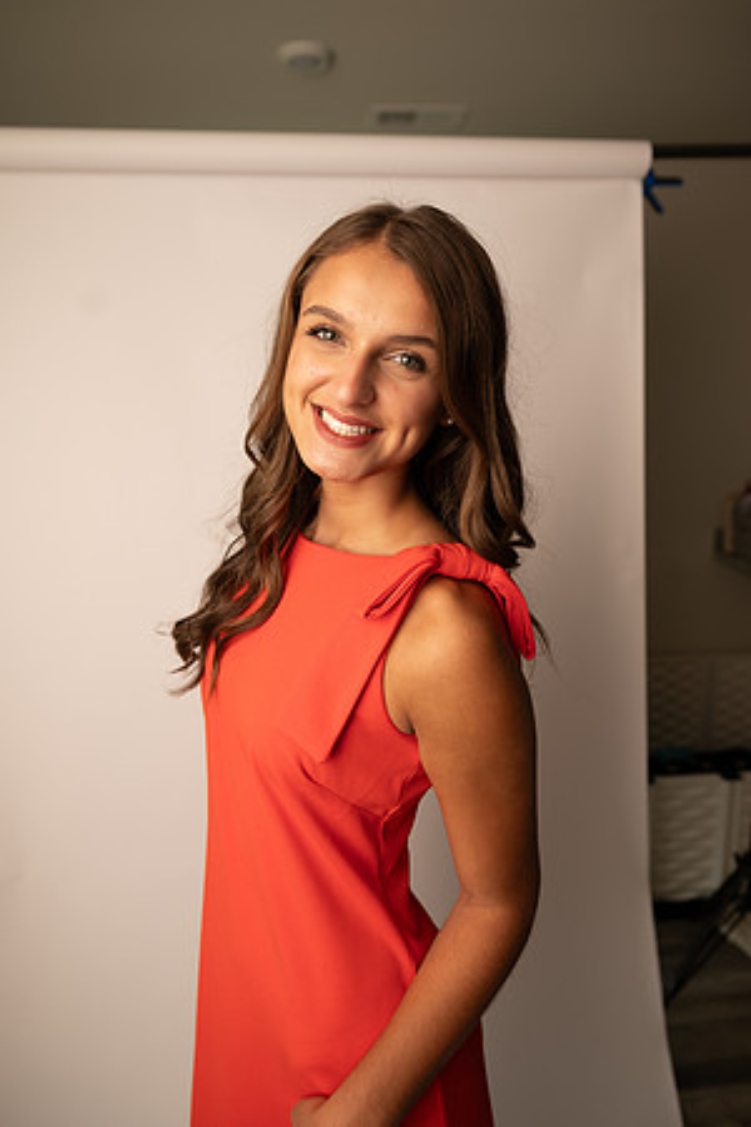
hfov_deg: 53.1
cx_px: 376
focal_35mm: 24
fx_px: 751
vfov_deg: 73.7
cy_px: 564
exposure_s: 1/160
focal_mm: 24
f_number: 3.2
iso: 100
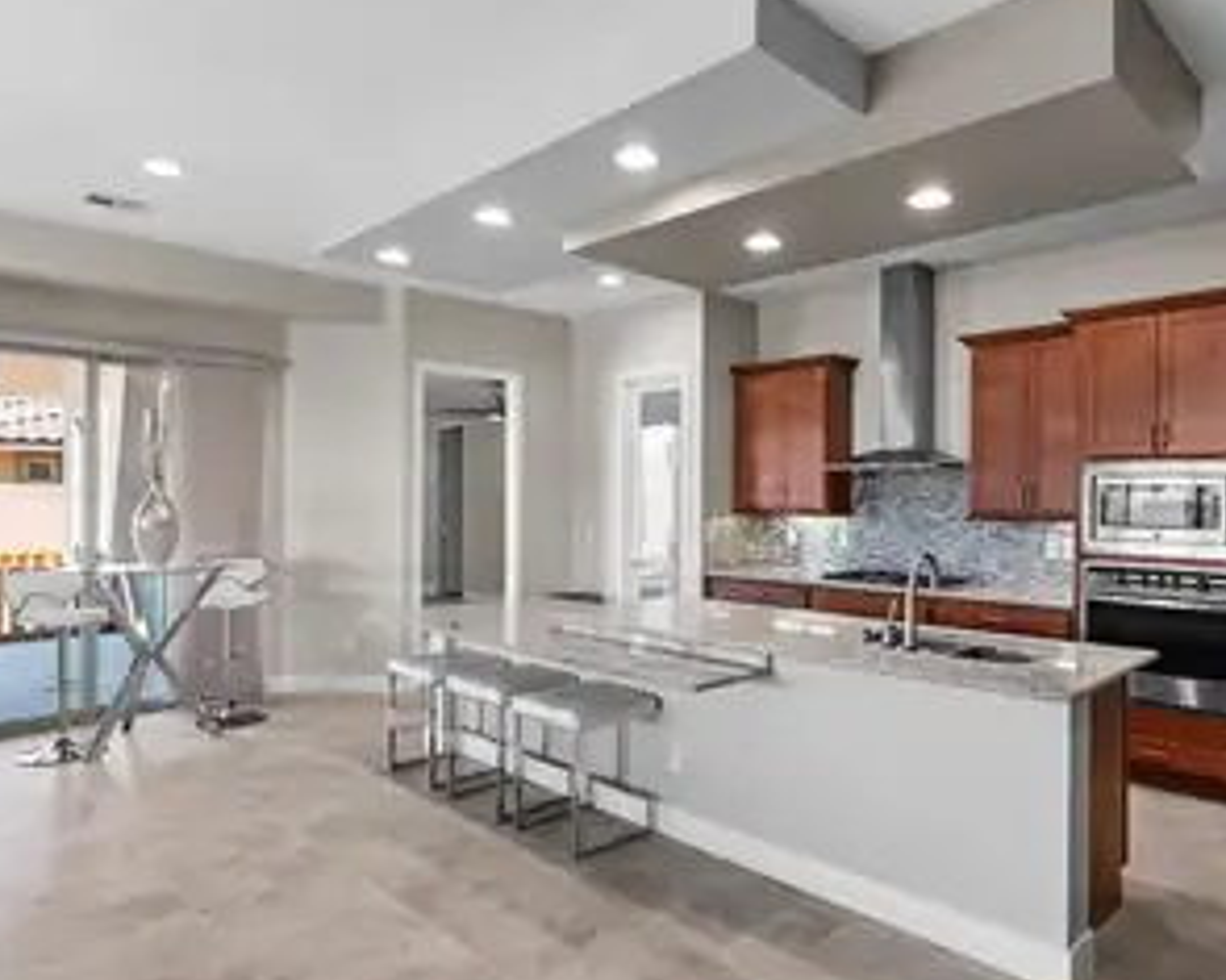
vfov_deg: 60.8
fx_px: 834
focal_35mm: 23
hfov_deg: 71.9
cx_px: 730
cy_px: 498
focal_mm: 18
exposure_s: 1/10
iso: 400
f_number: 8
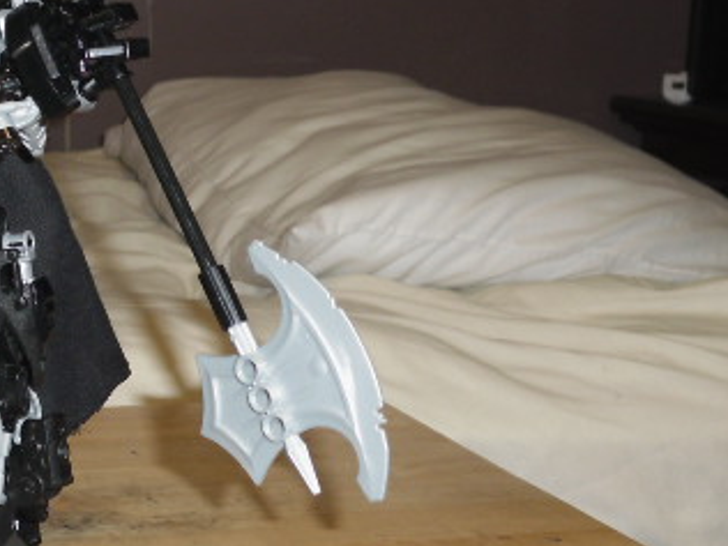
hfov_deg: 21.9
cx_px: 46
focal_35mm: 87
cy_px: 217
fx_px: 1830
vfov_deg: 17.0
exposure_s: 1/60
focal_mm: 7.7
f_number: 3.4
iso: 200
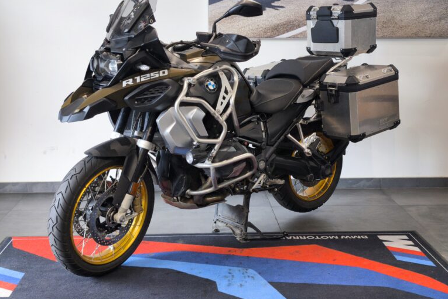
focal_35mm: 48
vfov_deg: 28.1
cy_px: 138
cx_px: 224
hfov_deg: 41.1
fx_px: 597
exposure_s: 1/100
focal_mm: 6.57
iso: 100
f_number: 1.6
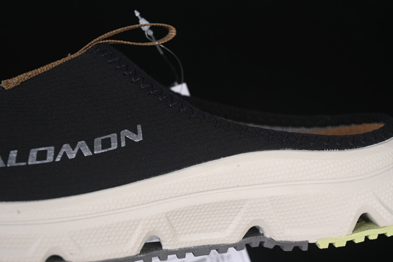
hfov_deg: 27.0
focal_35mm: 75
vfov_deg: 18.2
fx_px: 819
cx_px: 196
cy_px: 131
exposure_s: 1/50
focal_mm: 50
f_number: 6.3
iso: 160
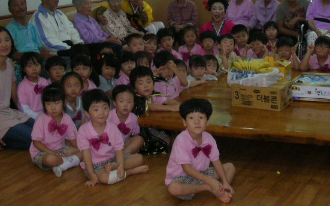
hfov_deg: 29.6
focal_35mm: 69
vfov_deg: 18.7
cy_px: 50
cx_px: 212
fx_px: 620
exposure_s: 1/60.1
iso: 151
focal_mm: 5.8
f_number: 3
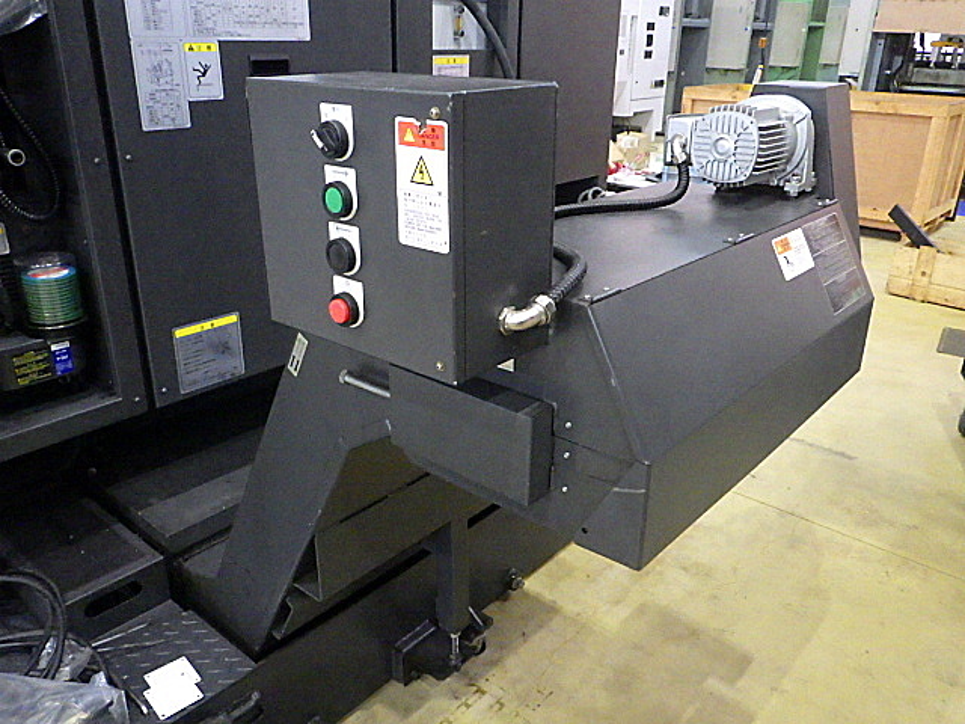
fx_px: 781
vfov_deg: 49.7
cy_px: 362
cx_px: 482
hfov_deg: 63.4
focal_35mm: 28
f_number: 3.5
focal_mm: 5
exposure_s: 1/40
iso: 1600
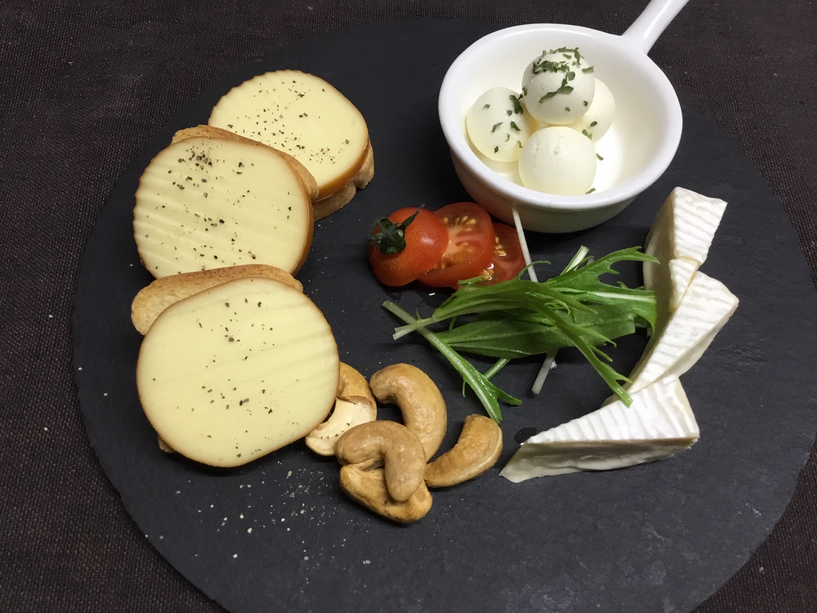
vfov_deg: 45.4
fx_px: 732
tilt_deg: -61.0
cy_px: 306
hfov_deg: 58.4
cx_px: 408
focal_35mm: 31
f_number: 2.4
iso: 32
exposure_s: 1/30
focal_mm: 3.3
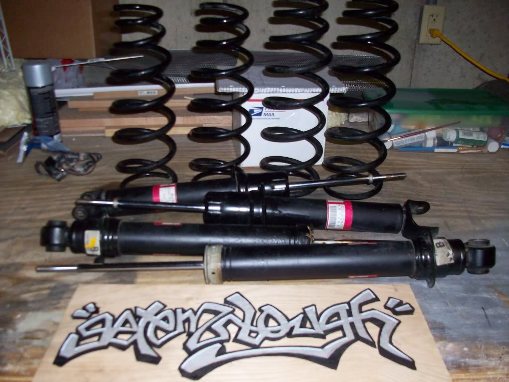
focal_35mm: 34
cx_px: 254
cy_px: 191
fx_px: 500
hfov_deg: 54.0
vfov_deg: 41.8
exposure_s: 1/60
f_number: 2.8
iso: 160
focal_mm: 5.7
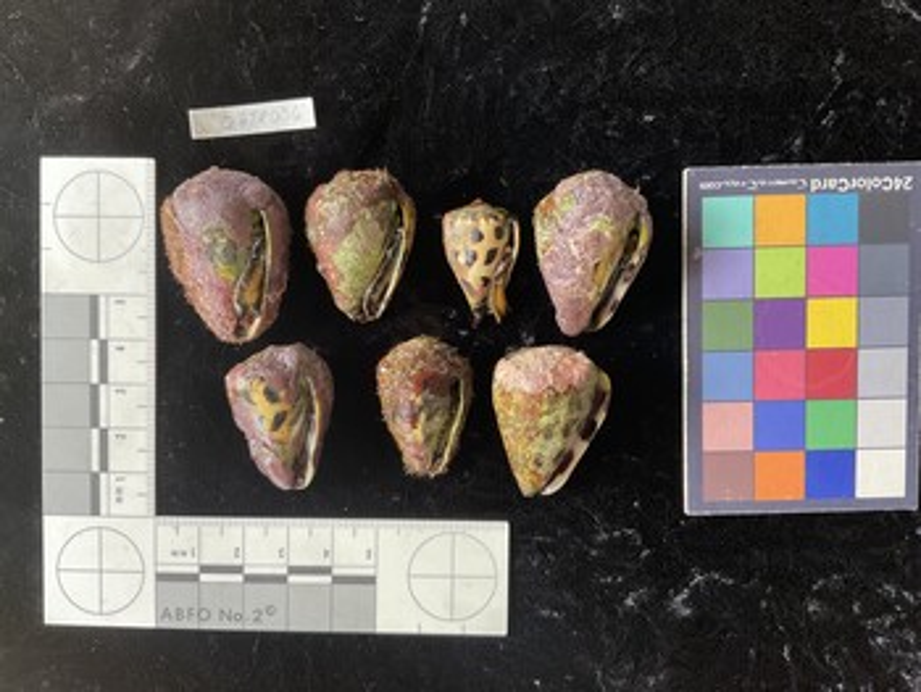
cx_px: 460
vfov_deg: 48.3
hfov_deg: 61.6
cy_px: 346
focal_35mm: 29
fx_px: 772
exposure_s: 1/60
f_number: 1.8
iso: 40
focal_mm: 3
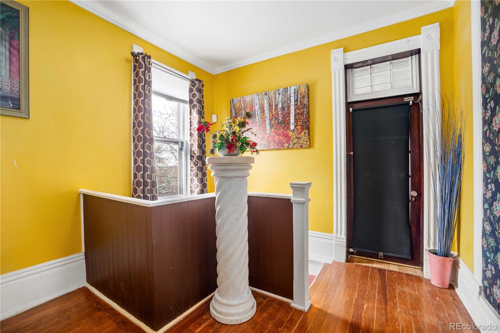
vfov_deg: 77.3
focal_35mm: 15
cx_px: 250
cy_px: 166
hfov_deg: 100.4
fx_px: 208
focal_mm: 15
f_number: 8
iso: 320
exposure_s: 1/25
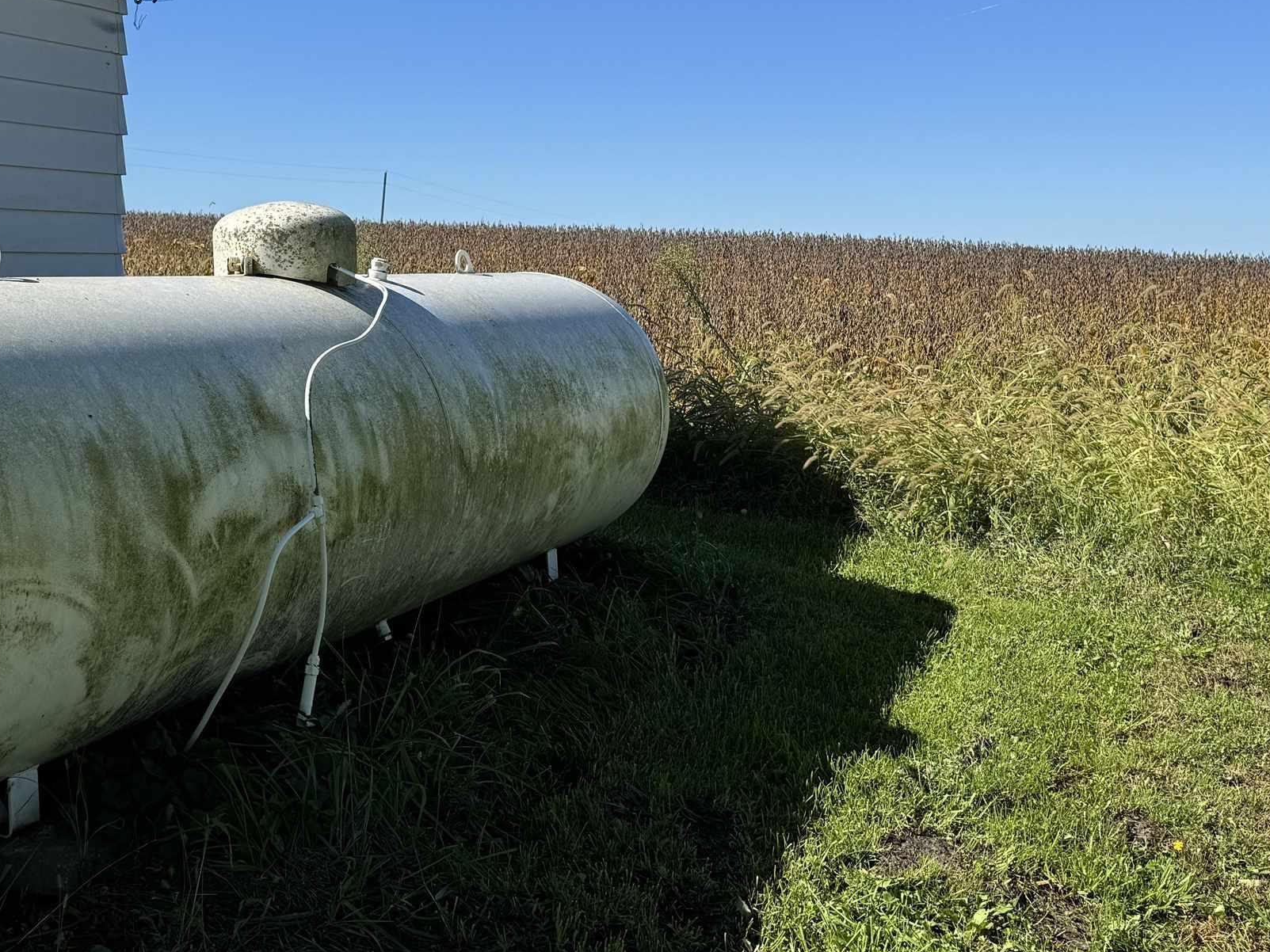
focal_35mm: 46
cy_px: 333
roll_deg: -1.9
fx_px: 1688
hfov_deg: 39.9
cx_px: 292
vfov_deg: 31.3
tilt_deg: -3.7
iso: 80
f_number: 1.78
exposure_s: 1/4049
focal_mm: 6.76
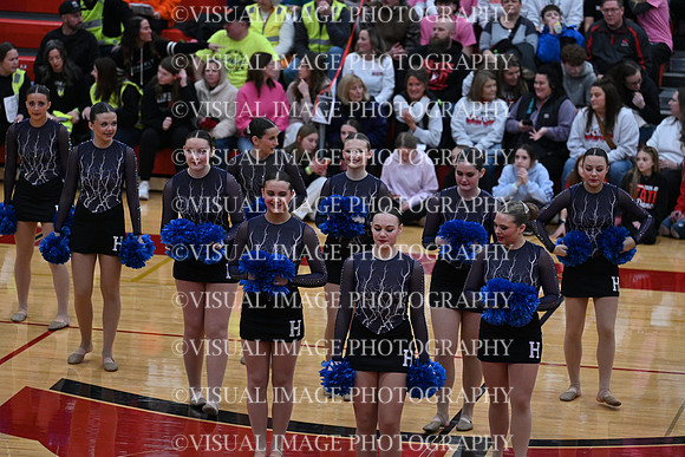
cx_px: 342
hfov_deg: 11.7
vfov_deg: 7.9
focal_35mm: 175
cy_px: 228
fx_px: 3330
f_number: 4
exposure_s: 1/400
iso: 4000
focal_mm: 175
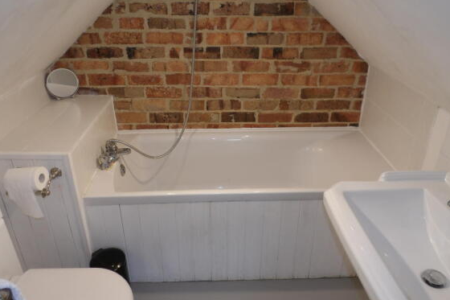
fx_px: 325
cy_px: 129
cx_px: 217
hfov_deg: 69.4
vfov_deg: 49.4
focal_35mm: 26
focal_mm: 4.3
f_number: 4.1
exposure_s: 1/30
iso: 100
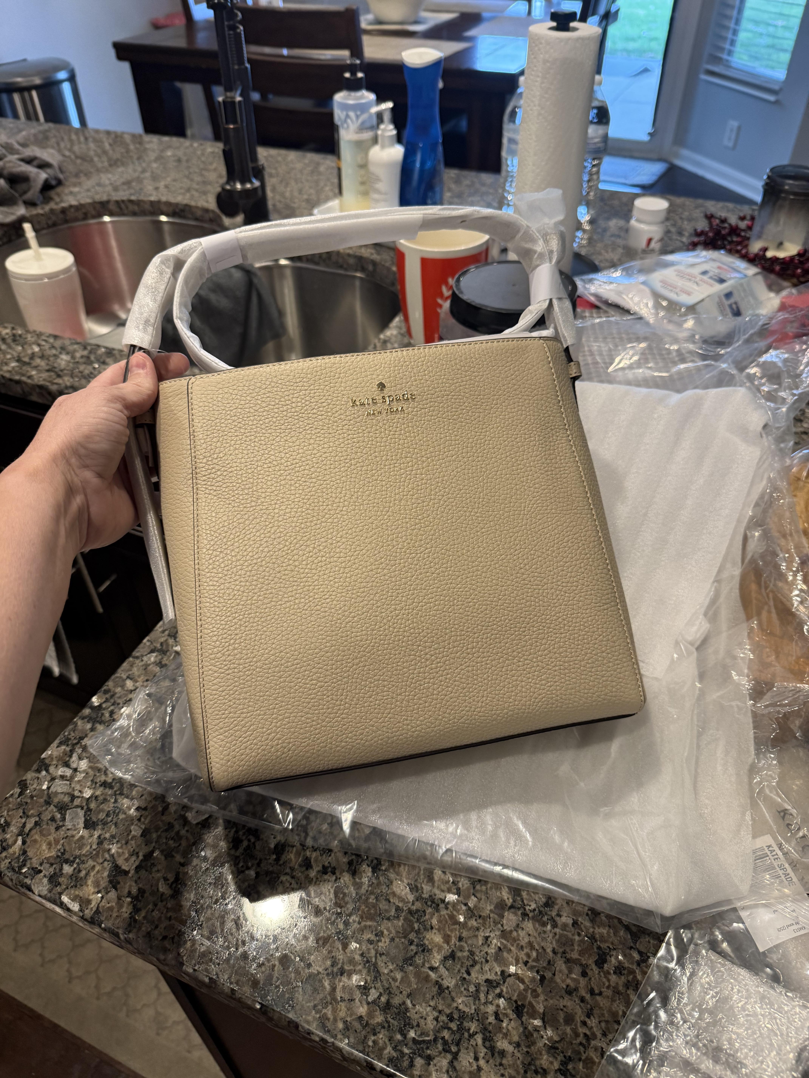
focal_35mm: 24
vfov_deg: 71.6
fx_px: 748
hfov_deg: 56.8
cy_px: 539
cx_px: 404
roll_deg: +1.1
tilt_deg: -41.7
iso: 250
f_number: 1.78
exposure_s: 1/60
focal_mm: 6.76
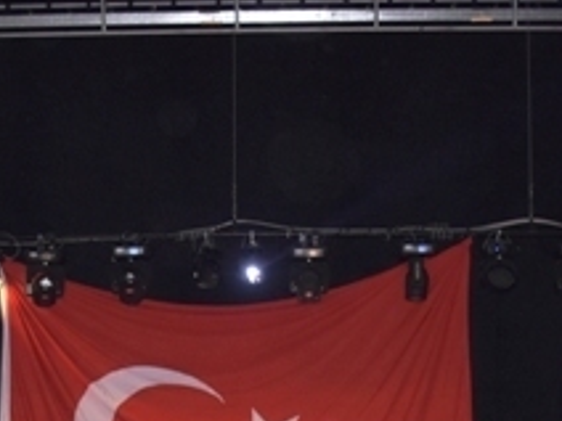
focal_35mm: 98
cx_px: 244
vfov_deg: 14.2
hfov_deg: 20.0
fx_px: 1591
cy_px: 616
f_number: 3.5
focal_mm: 18
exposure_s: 1/60
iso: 1250
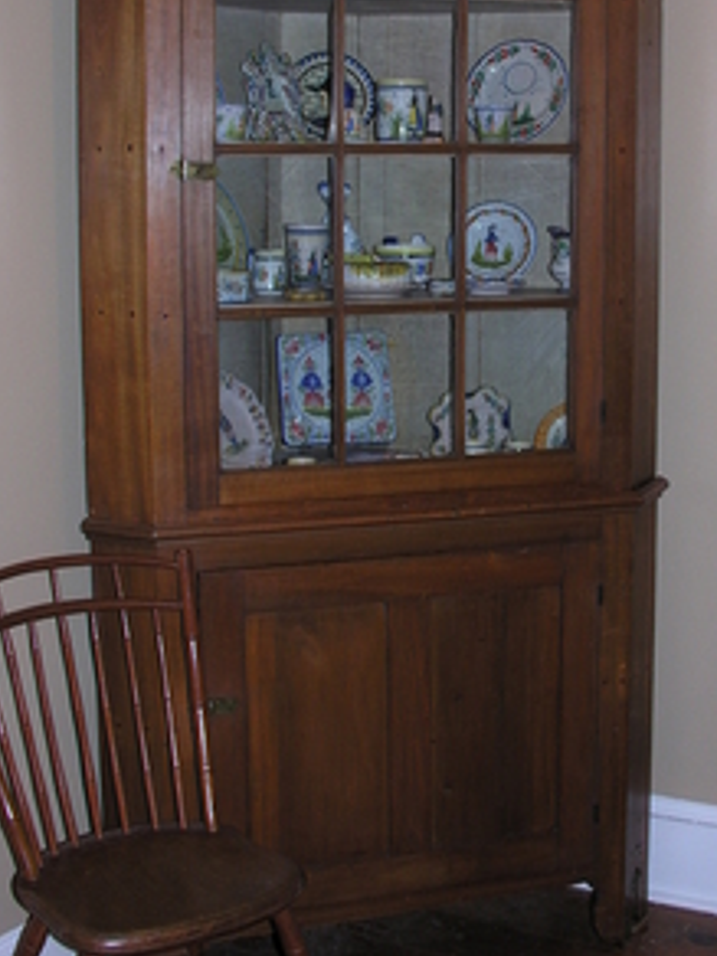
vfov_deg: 32.0
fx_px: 1657
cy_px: 334
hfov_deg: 24.4
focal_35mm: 60
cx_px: 447
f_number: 2.8
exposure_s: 1/60.1
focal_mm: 8.9
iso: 50
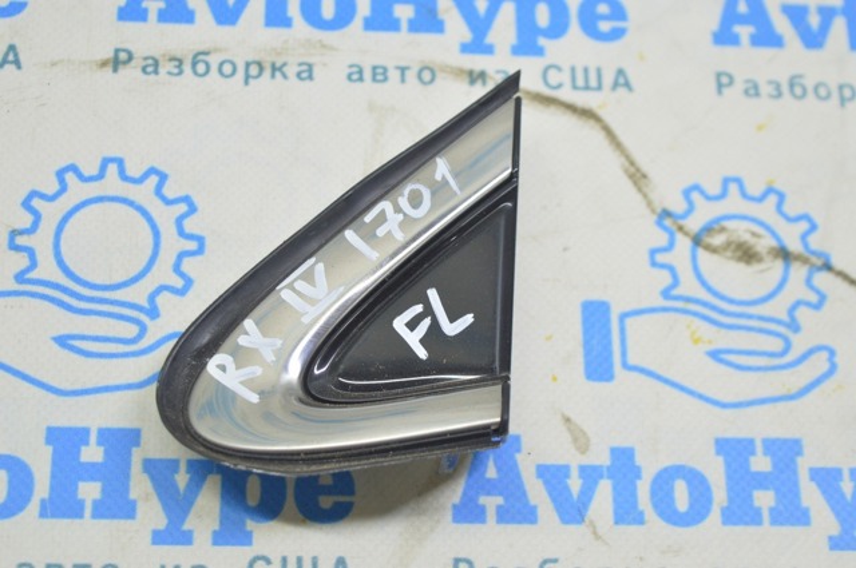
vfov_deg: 19.7
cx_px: 428
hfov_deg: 29.3
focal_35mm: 69
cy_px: 284
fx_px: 1639
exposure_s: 1/20
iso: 400
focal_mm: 46
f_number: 5.6
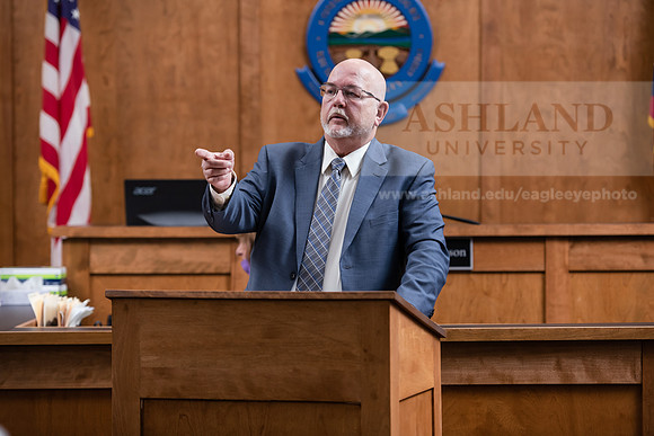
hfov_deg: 17.1
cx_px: 327
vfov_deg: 11.4
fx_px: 2180
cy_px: 218
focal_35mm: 120
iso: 800
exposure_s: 1/200
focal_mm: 120
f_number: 3.5
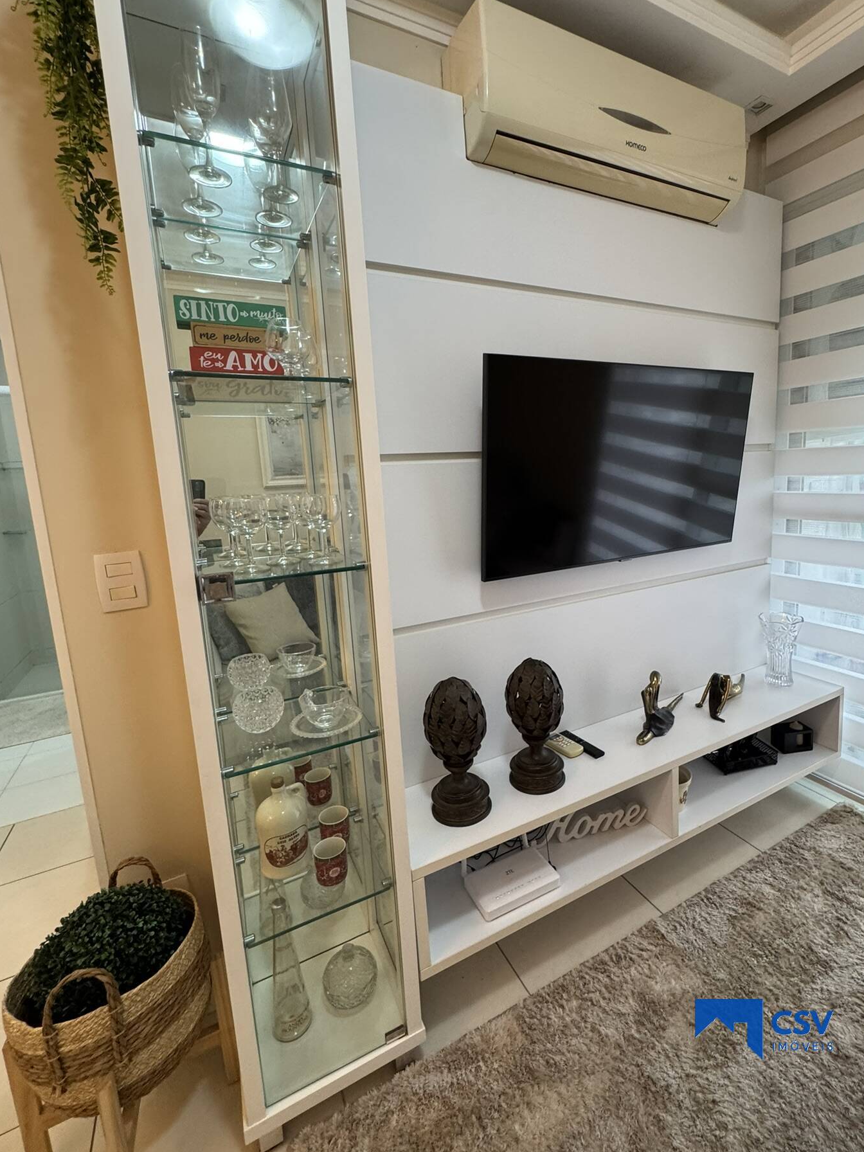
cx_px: 491
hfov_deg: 77.7
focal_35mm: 16
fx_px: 532
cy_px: 550
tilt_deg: -8.5
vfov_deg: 94.4
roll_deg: +3.3
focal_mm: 2.22
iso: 200
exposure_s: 1/60
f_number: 2.2
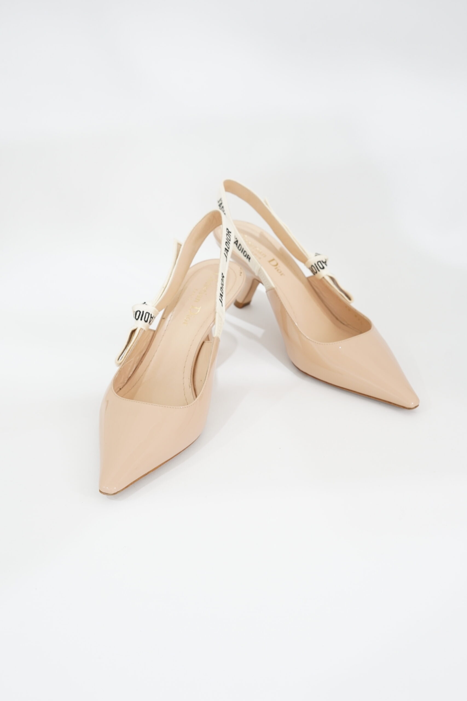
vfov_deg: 39.6
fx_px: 973
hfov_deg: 27.0
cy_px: 350
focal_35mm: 50
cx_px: 234
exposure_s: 1/3
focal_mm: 50
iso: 640
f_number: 6.3
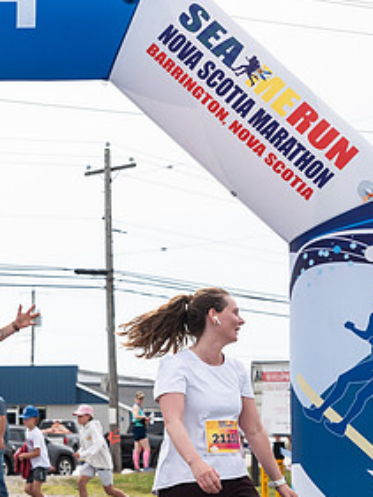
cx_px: -73
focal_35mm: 129
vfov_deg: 15.3
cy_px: 315
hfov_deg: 11.3
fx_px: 1852
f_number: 4
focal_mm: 52
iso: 800
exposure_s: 1/3200
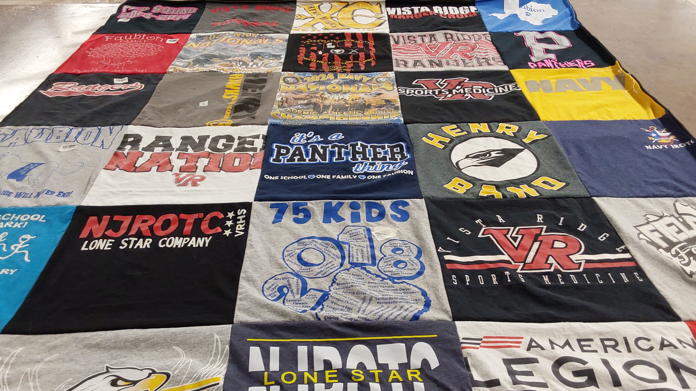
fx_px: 572
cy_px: 229
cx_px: 348
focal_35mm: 31
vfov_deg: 37.7
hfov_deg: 62.6
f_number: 1.9
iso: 100
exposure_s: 1/50
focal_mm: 2.91
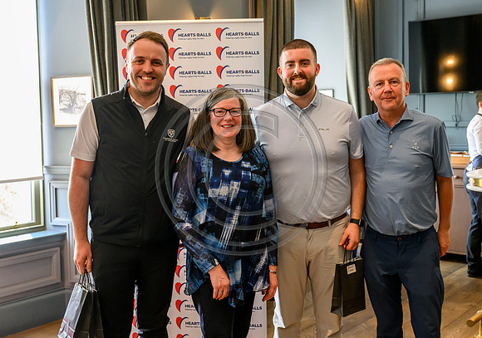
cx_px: 259
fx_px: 610
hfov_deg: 43.1
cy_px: 155
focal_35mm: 45
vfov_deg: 31.0
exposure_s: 1/400
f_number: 4.5
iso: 5000
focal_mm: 40
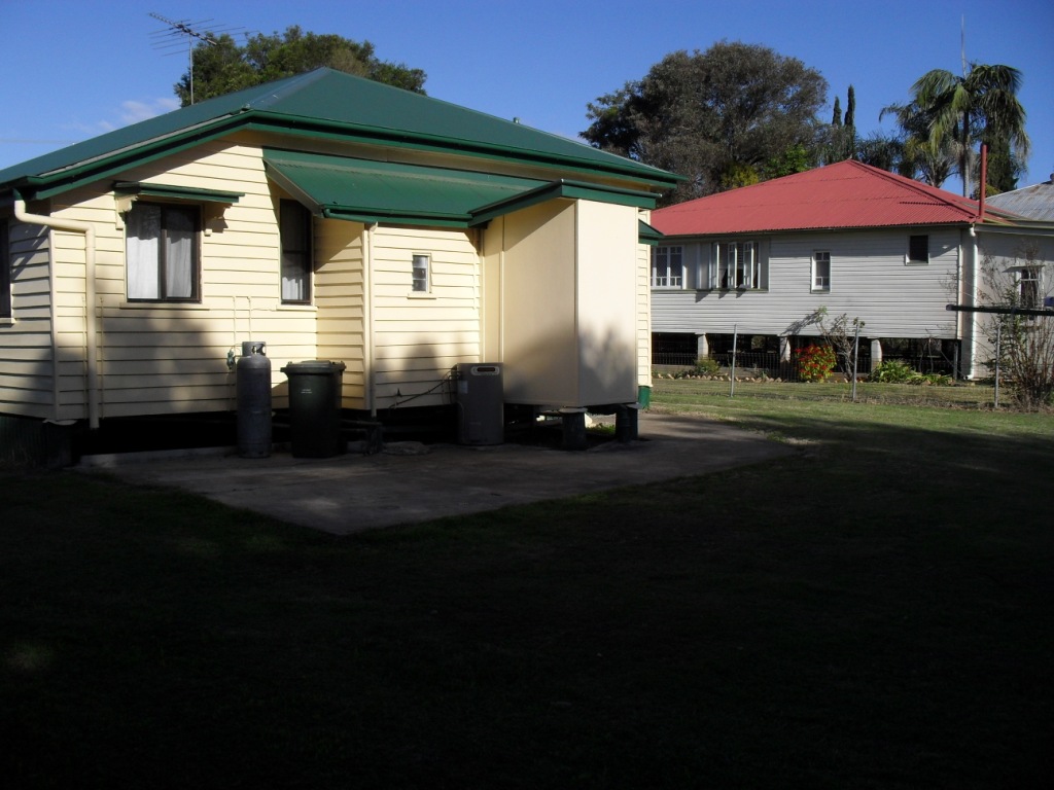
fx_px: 1066
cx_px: 527
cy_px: 395
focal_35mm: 35
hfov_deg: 52.6
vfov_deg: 40.7
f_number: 8.4
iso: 100
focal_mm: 6.3
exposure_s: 1/350
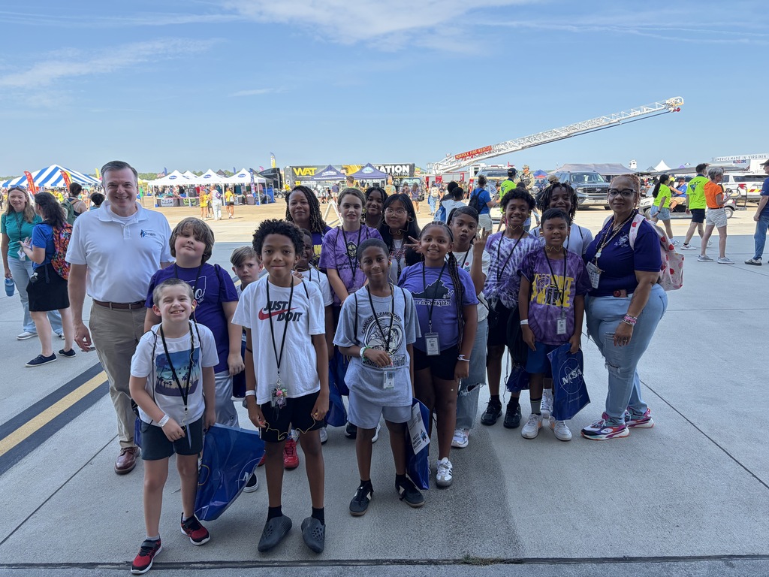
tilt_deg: -9.4
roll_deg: +1.7
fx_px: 578
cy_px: 288
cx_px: 384
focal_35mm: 26
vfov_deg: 53.1
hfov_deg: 67.3
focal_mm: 5.96
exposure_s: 1/1337
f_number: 1.6
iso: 64
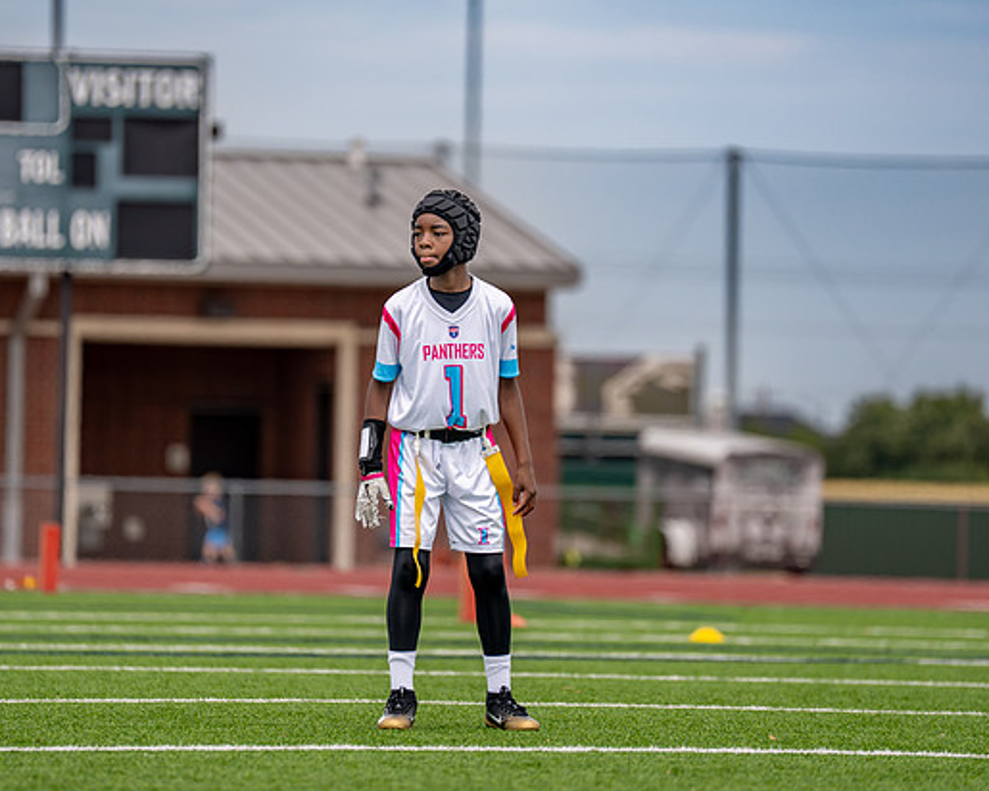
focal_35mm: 284
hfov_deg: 6.8
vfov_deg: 5.4
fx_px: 8313
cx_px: 438
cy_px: 402
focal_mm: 200
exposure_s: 1/2000
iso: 100
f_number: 2.8
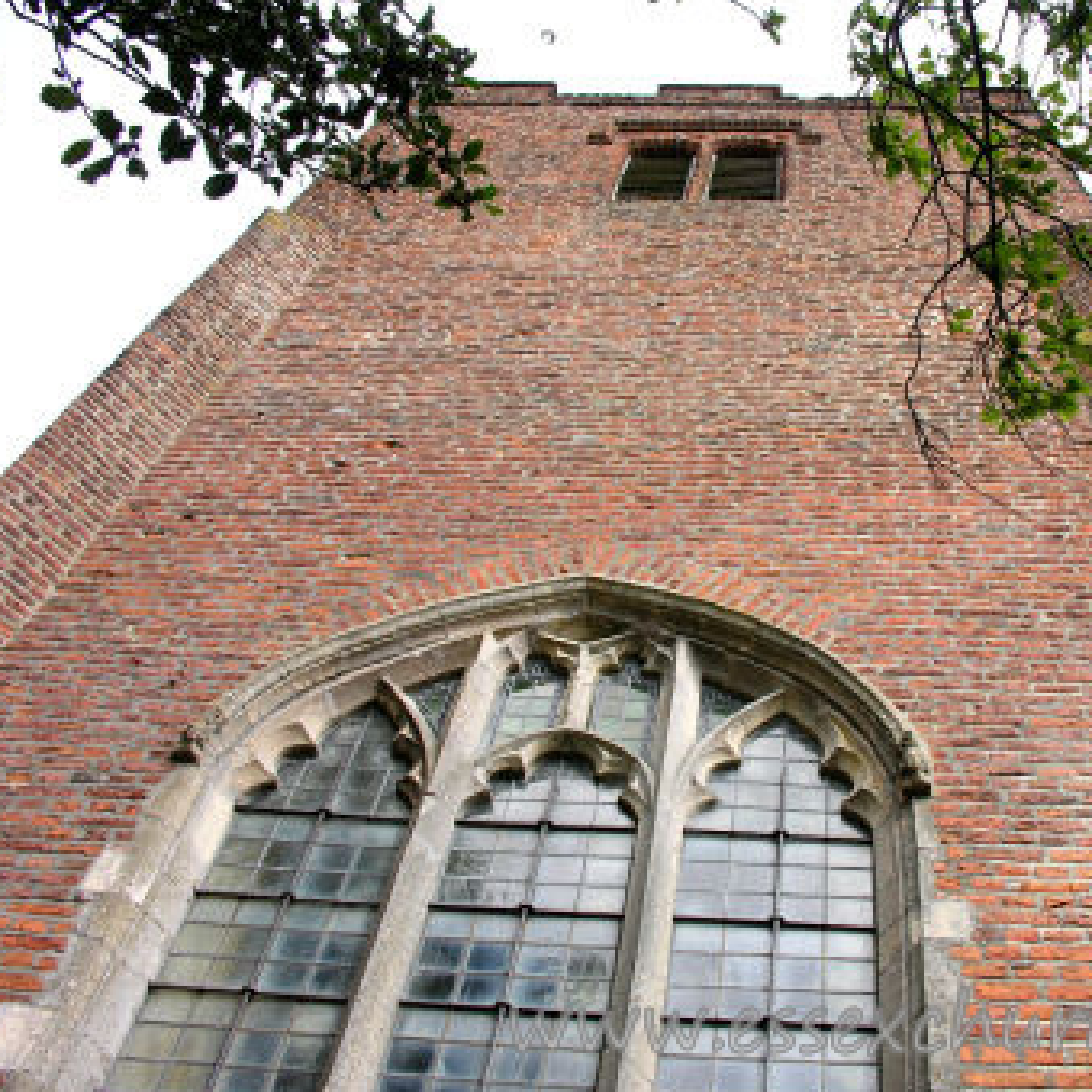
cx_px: 722
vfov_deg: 40.0
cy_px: 552
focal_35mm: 42
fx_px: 1499
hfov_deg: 39.6
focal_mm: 8.9
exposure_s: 1/102
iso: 50
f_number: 4.5
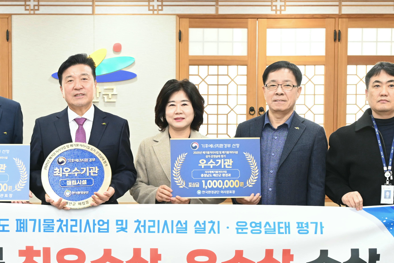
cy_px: 203
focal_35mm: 69
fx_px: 755
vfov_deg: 19.6
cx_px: 111
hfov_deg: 28.9
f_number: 4
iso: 1250
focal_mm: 34.5
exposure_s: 1/200
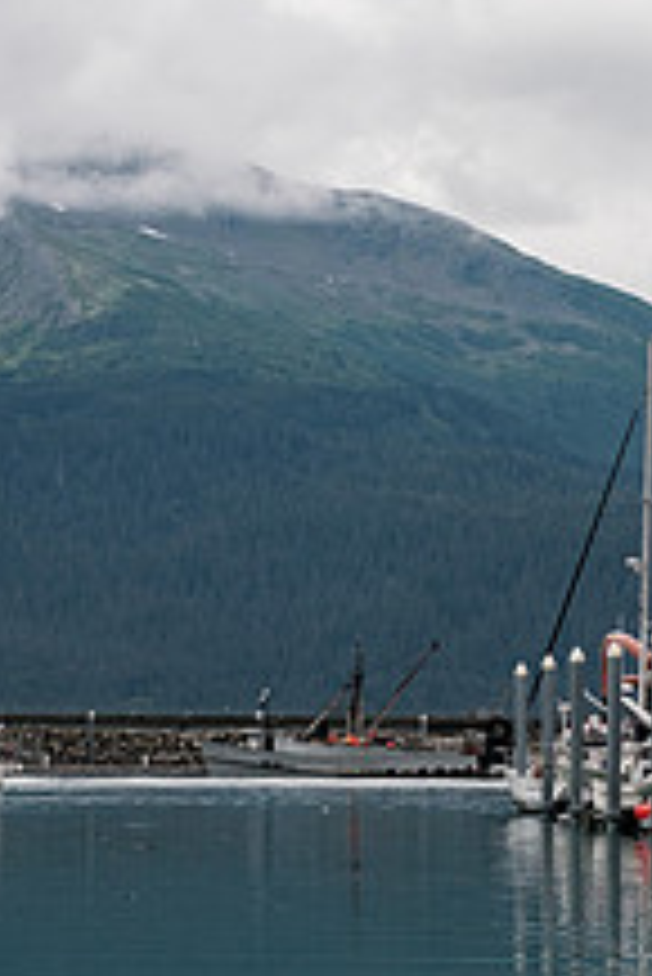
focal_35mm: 172
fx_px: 4665
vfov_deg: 11.9
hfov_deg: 8.0
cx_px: 229
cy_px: 567
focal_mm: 55
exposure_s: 1/640
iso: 320
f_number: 5.6
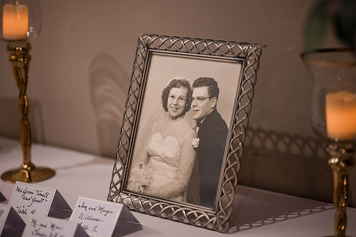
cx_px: 176
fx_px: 871
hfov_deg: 23.1
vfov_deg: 15.5
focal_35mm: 88
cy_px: 116
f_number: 1.8
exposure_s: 1/160
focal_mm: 85
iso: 320
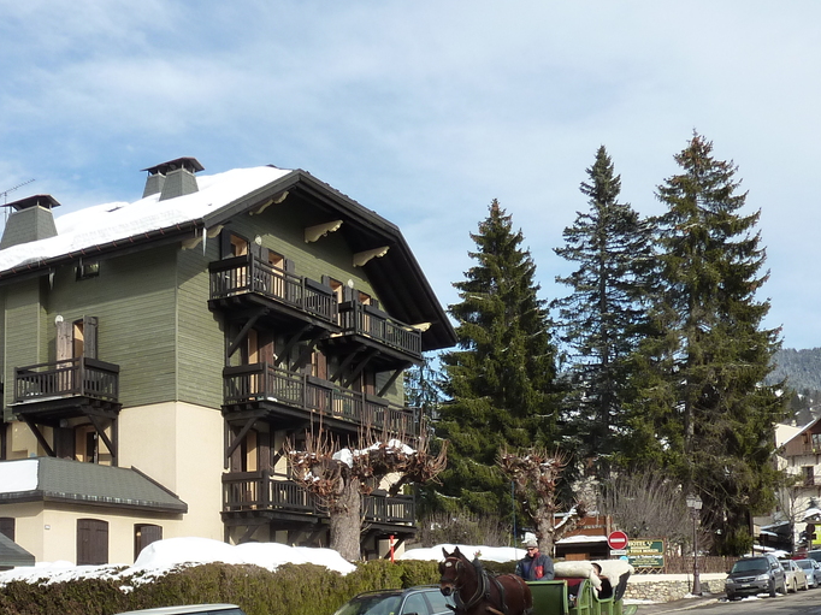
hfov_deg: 42.5
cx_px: 285
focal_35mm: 44
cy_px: 521
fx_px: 1043
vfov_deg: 31.7
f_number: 4.5
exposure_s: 1/500
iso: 125
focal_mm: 4.1
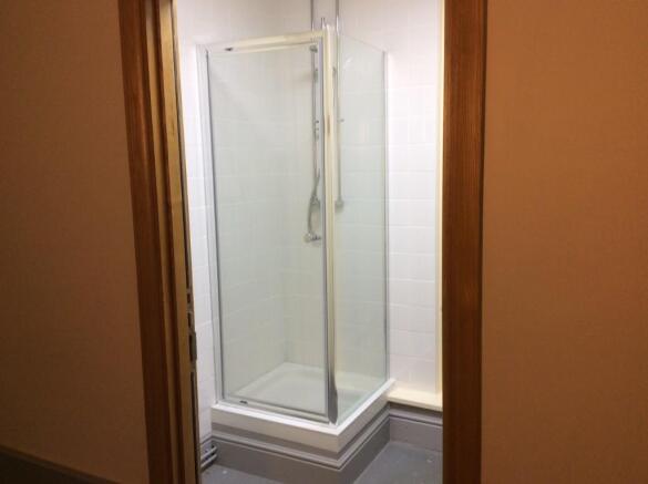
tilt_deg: -8.5
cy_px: 242
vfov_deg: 44.1
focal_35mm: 32
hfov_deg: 56.9
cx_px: 324
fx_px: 598
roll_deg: +2.0
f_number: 2.4
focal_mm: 3.3
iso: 40
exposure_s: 1/25
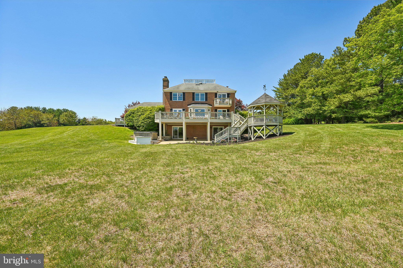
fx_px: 157
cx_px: 202
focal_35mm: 14
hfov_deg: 104.3
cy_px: 134
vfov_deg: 81.2
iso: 100
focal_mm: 14
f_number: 8
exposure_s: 1/250
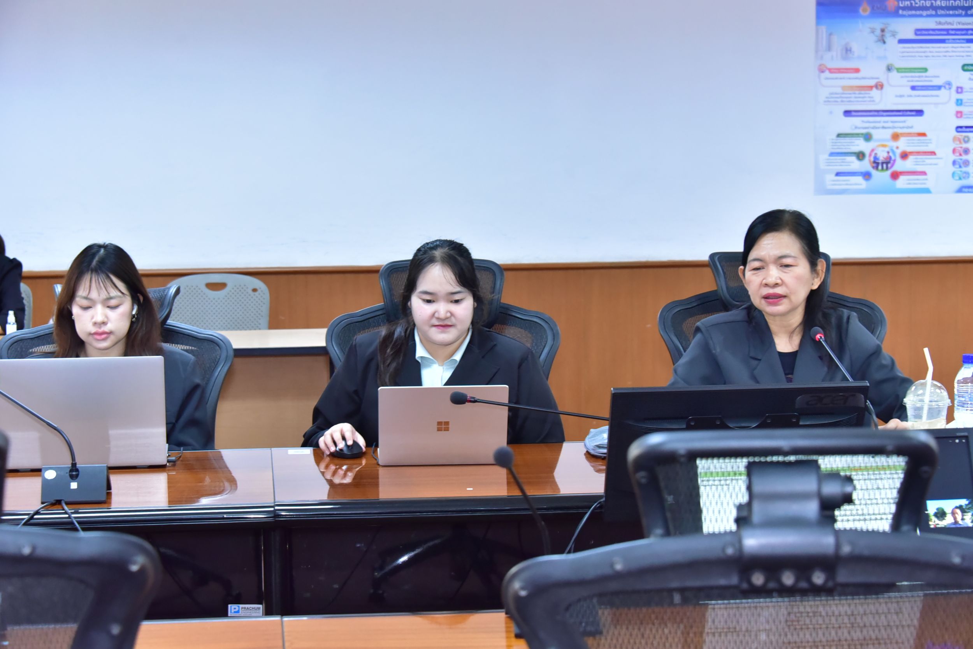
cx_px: 486
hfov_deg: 28.1
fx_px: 1947
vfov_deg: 18.9
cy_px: 324
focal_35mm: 72
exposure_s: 1/80
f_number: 6.3
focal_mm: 72
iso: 4000
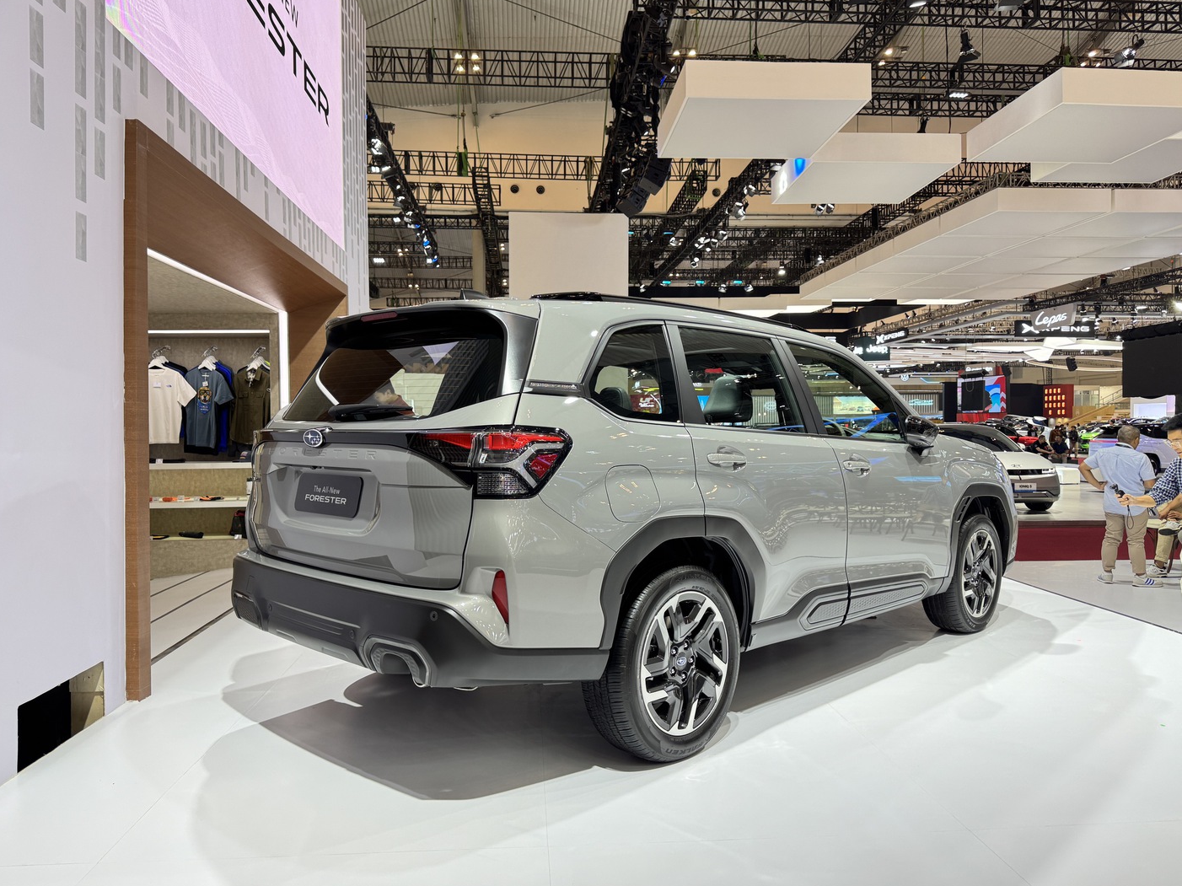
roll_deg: +0.6
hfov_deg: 69.4
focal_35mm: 25
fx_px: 854
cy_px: 436
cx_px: 583
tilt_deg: -0.8
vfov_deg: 54.9
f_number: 1.78
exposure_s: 1/100
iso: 80
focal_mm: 6.76
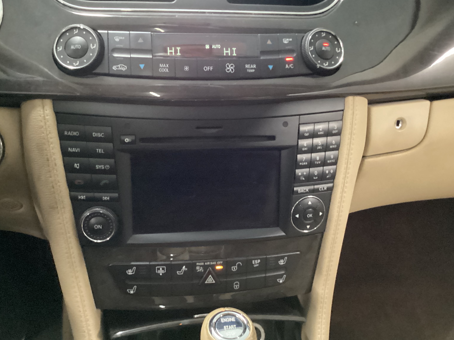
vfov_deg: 43.0
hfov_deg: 55.3
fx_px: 433
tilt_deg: -32.3
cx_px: 215
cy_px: 168
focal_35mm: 33
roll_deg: -4.3
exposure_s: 1/17
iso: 640
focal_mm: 3.3
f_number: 2.4
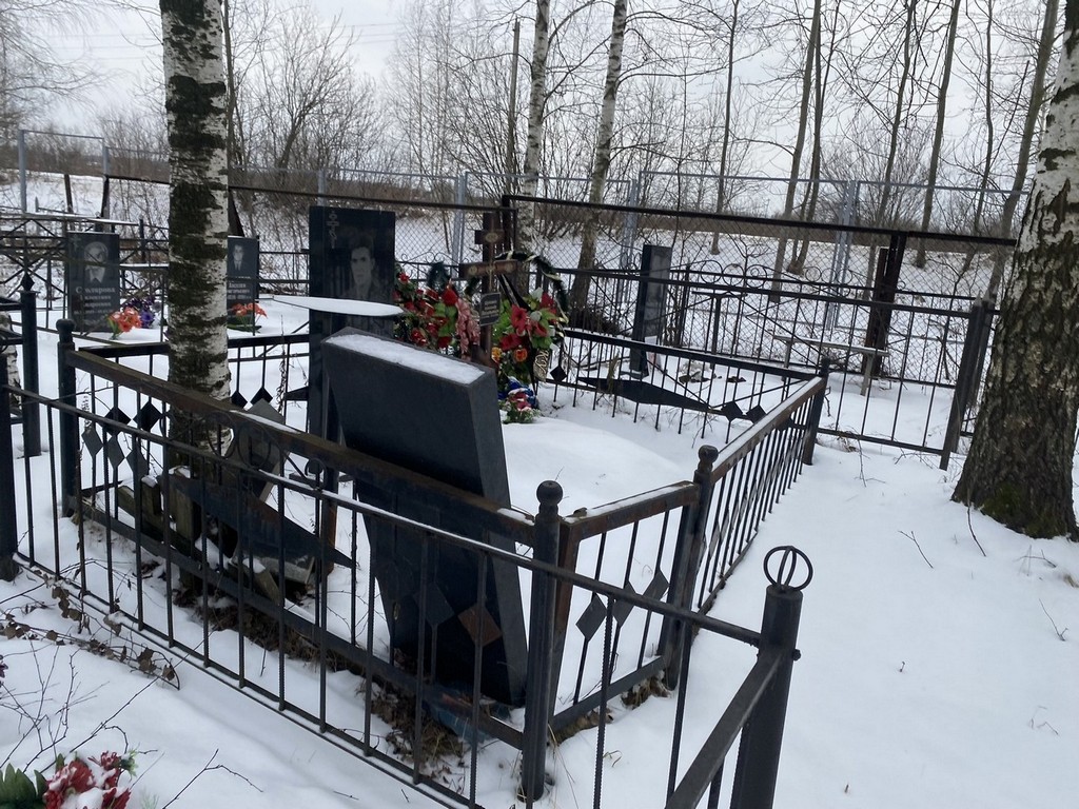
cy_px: 404
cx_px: 540
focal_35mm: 26
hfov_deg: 67.3
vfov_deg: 53.1
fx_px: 810
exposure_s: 1/345
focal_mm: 4.25
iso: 32
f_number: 1.8
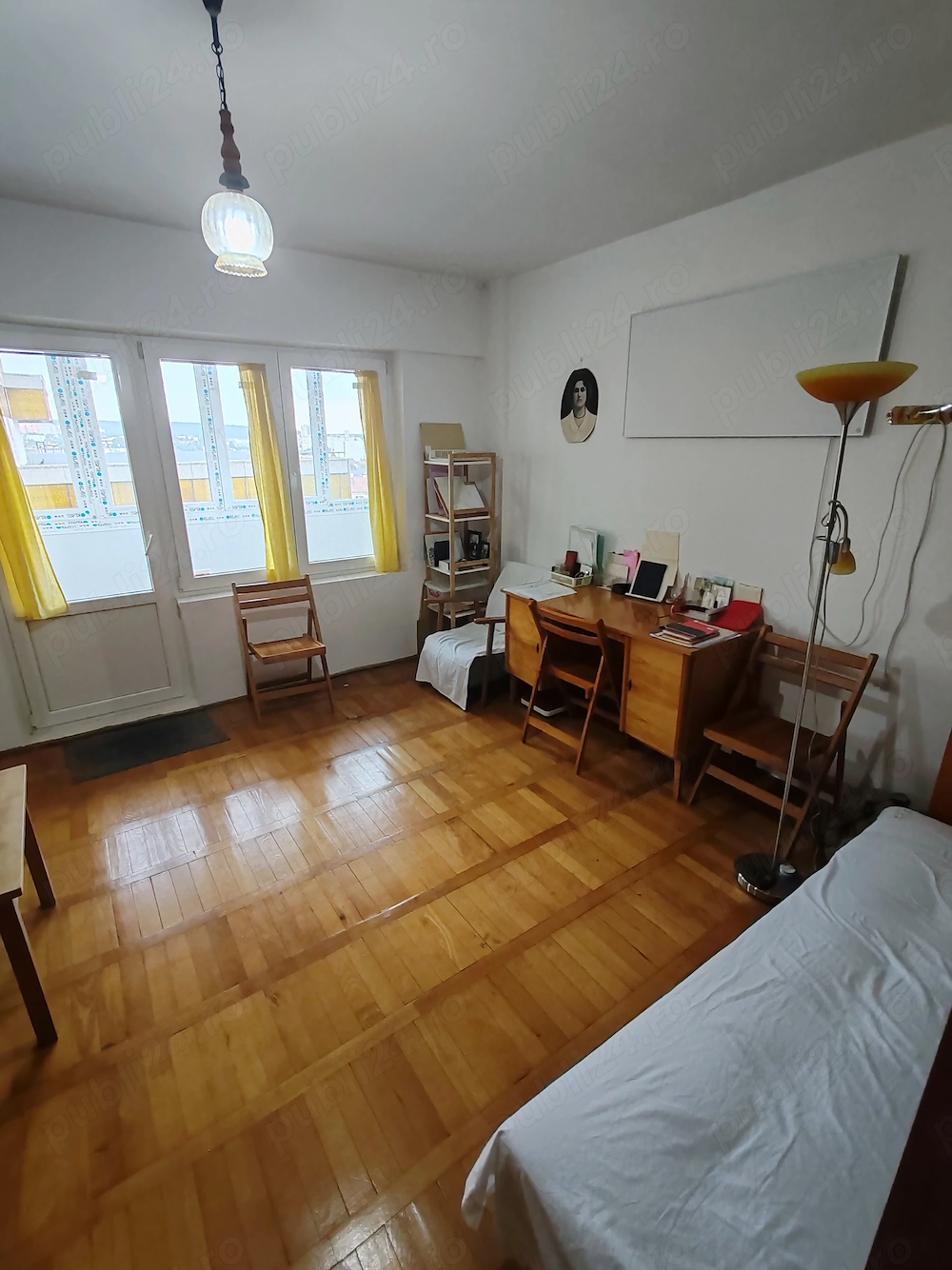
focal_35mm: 16
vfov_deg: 94.5
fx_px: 587
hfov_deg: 78.1
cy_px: 635
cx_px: 476
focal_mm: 1.96
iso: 500
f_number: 2.2
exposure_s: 1/25
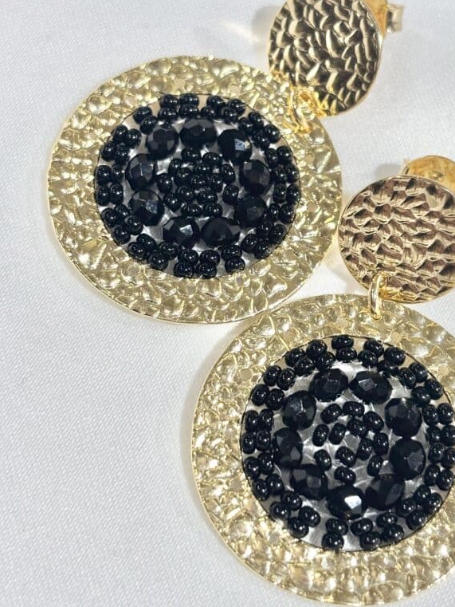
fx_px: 1226
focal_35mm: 70
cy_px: 289
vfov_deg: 27.8
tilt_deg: -60.0
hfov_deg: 21.0
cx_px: 295
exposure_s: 1/148
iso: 25
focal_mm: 5.96
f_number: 1.6
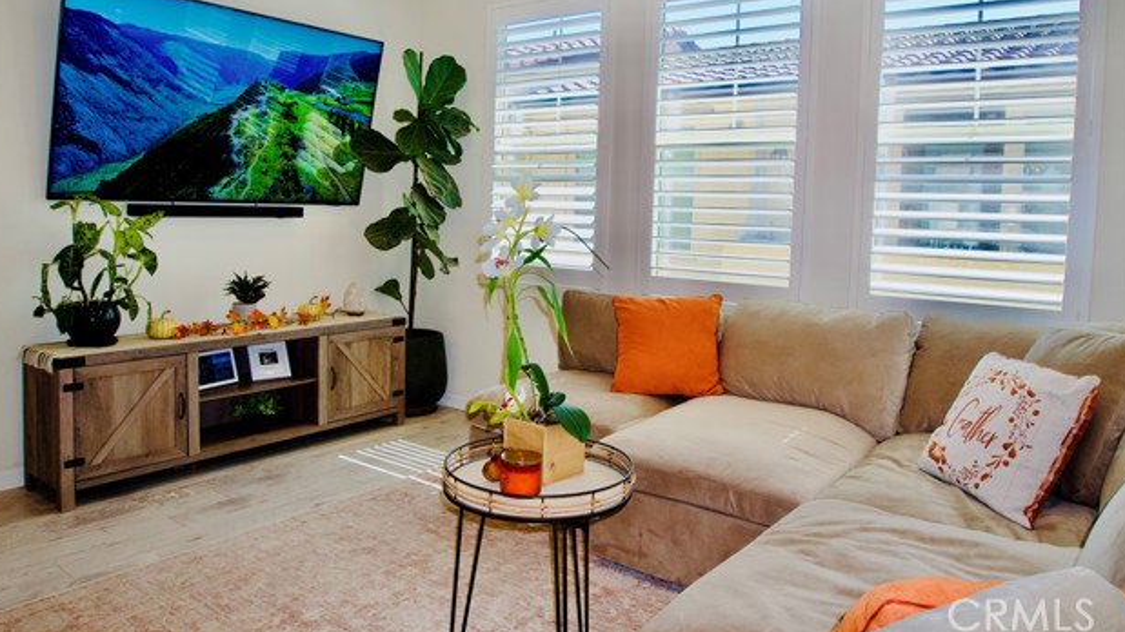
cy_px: 253
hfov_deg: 71.9
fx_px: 775
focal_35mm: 26
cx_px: 554
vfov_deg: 44.1
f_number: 7.1
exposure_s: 1/160
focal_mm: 16
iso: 320
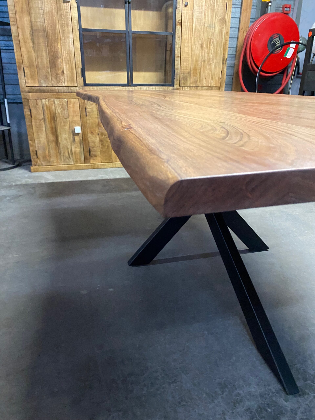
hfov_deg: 53.1
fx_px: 315
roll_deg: -1.0
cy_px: 210
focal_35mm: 26
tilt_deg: -22.6
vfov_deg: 67.3
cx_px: 158
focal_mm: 4.25
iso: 500
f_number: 1.8
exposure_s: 1/33
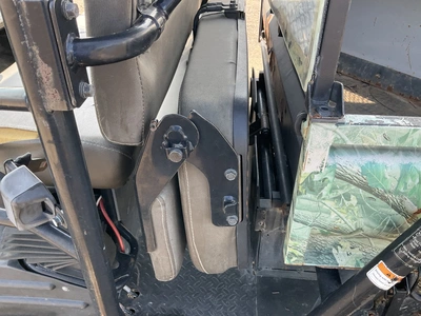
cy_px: 158
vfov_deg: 48.2
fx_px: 353
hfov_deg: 61.7
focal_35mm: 29
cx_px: 210
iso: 32
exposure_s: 1/172
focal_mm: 3
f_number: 1.8
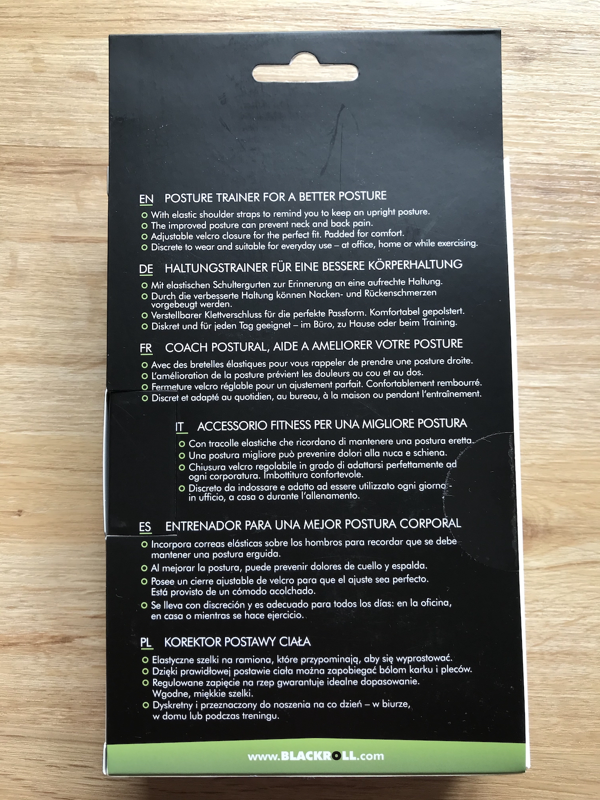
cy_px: 400
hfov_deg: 49.7
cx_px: 300
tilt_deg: -85.2
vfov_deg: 63.4
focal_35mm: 28
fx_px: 647
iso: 25
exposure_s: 1/50
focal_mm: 3.99
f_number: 1.8
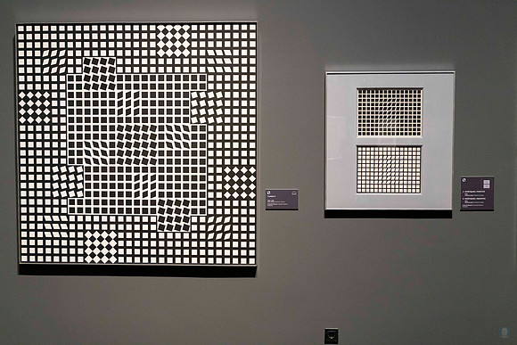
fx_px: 661
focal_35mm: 46
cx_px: 258
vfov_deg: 29.3
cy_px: 172
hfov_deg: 42.7
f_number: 2.8
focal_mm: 46
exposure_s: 1/100
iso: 2200
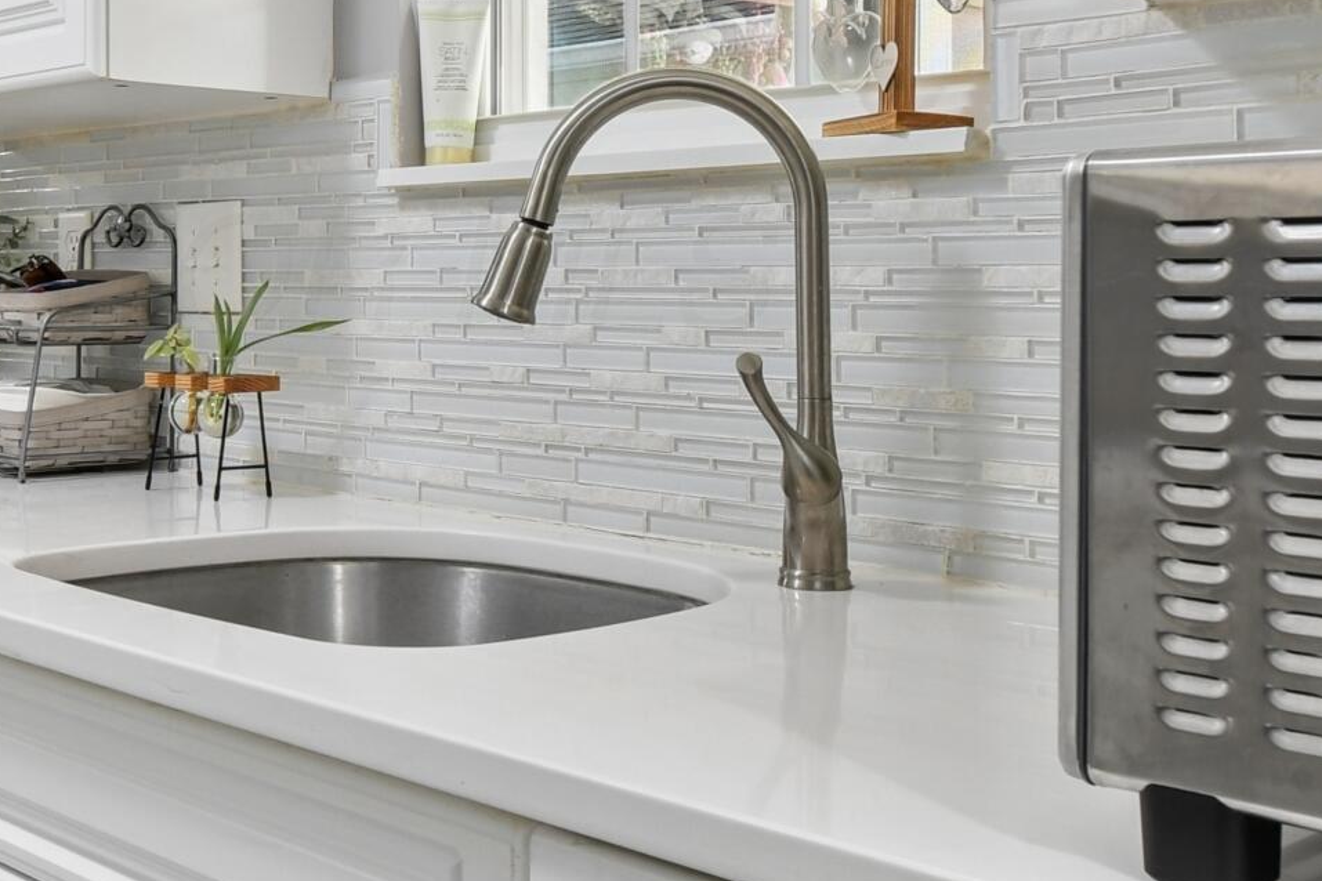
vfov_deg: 28.4
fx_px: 1726
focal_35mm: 47
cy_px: 269
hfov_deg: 40.9
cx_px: 361
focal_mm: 10
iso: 320
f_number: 7.1
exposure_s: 1/10
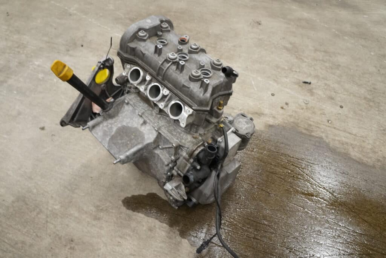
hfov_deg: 67.4
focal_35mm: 27
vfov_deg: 47.9
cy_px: 129
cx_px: 193
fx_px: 290
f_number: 4.5
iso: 1000
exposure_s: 1/60
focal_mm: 18
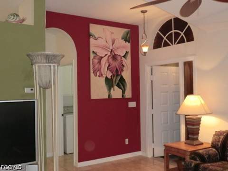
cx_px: 114
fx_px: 250
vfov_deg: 37.7
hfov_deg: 49.0
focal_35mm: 38
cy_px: 86
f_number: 3.9
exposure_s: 1/60
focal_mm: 6.9
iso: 400
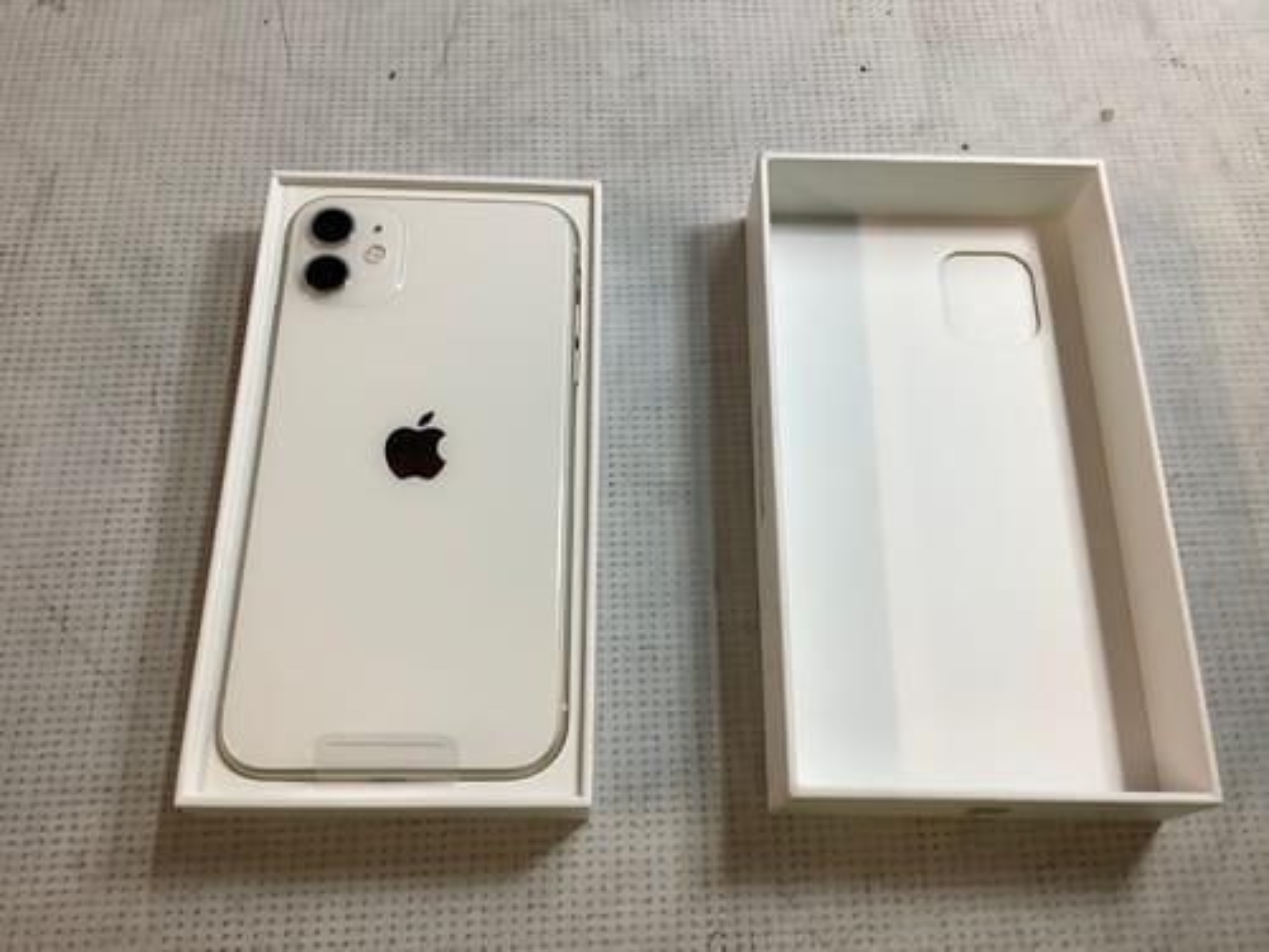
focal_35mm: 31
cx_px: 634
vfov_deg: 45.4
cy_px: 476
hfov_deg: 58.4
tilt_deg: -66.3
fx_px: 1136
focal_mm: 3.3
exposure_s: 1/50
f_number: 2.4
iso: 64
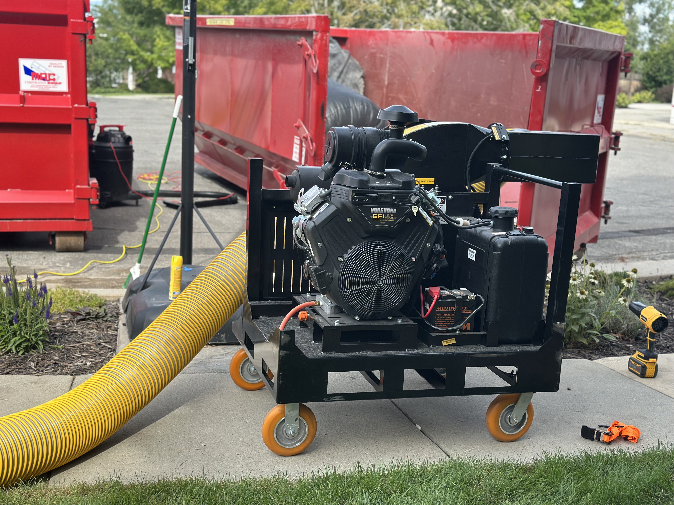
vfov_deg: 30.3
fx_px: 935
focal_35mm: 48
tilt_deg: -12.8
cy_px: 252
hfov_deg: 39.7
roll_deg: -3.1
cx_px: 337
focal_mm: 6.86
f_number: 1.78
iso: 80
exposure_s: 1/919
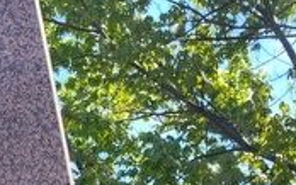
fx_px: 904
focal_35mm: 112
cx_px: -73
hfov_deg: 17.6
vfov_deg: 9.7
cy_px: 504
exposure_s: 1/799
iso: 100
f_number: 1.8
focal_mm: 5.56
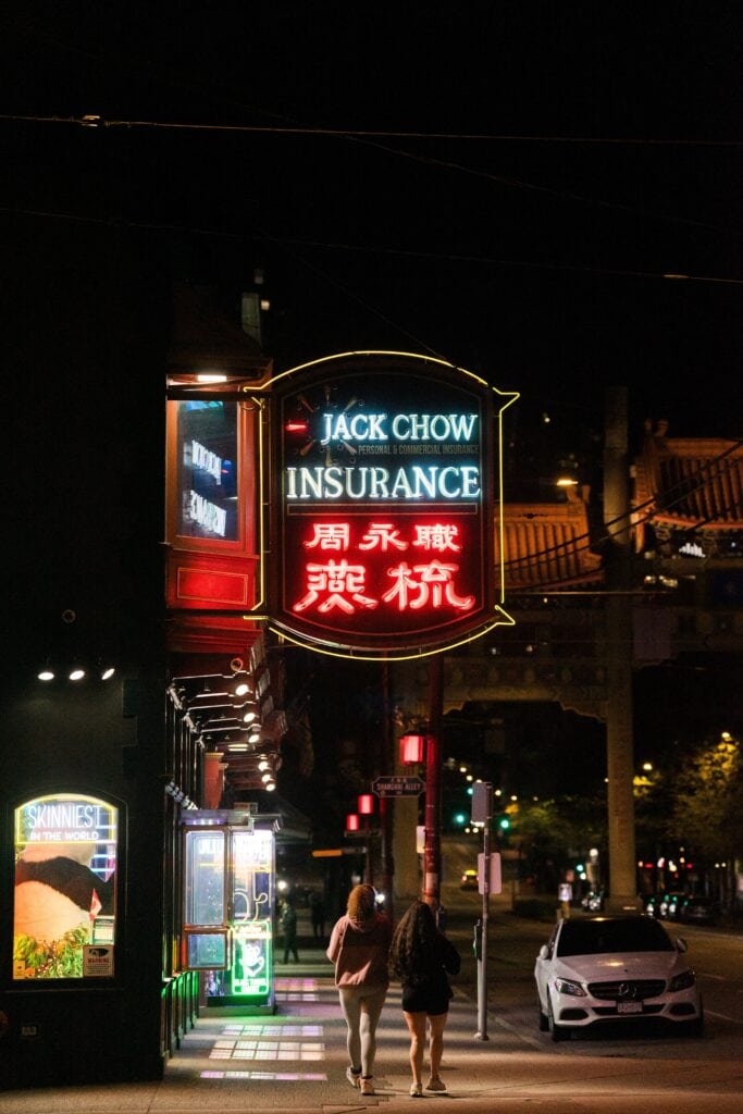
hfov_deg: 13.2
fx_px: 3218
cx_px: 372
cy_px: 557
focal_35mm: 104
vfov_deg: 19.6
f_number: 3.2
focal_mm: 104
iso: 800
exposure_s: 1/400
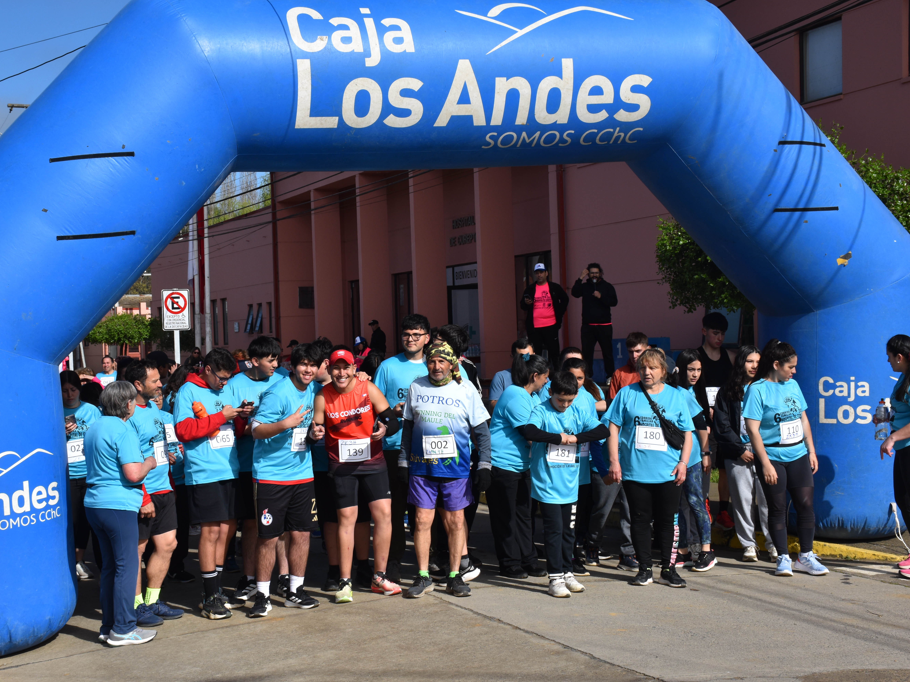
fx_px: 1630
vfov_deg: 23.7
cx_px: 398
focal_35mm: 62
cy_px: 341
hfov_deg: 31.2
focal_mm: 38
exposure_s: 1/400
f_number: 10
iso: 200
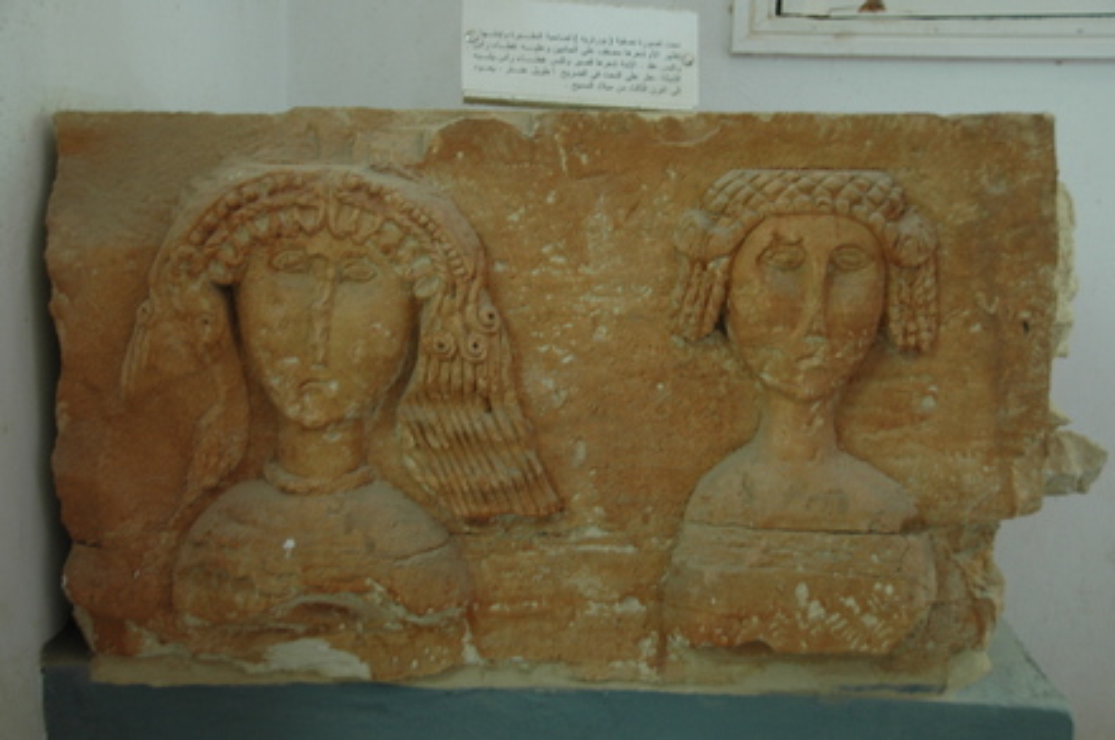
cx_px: 558
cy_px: 370
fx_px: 1484
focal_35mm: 48
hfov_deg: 41.2
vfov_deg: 28.0
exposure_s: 1/8
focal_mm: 32
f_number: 4.2
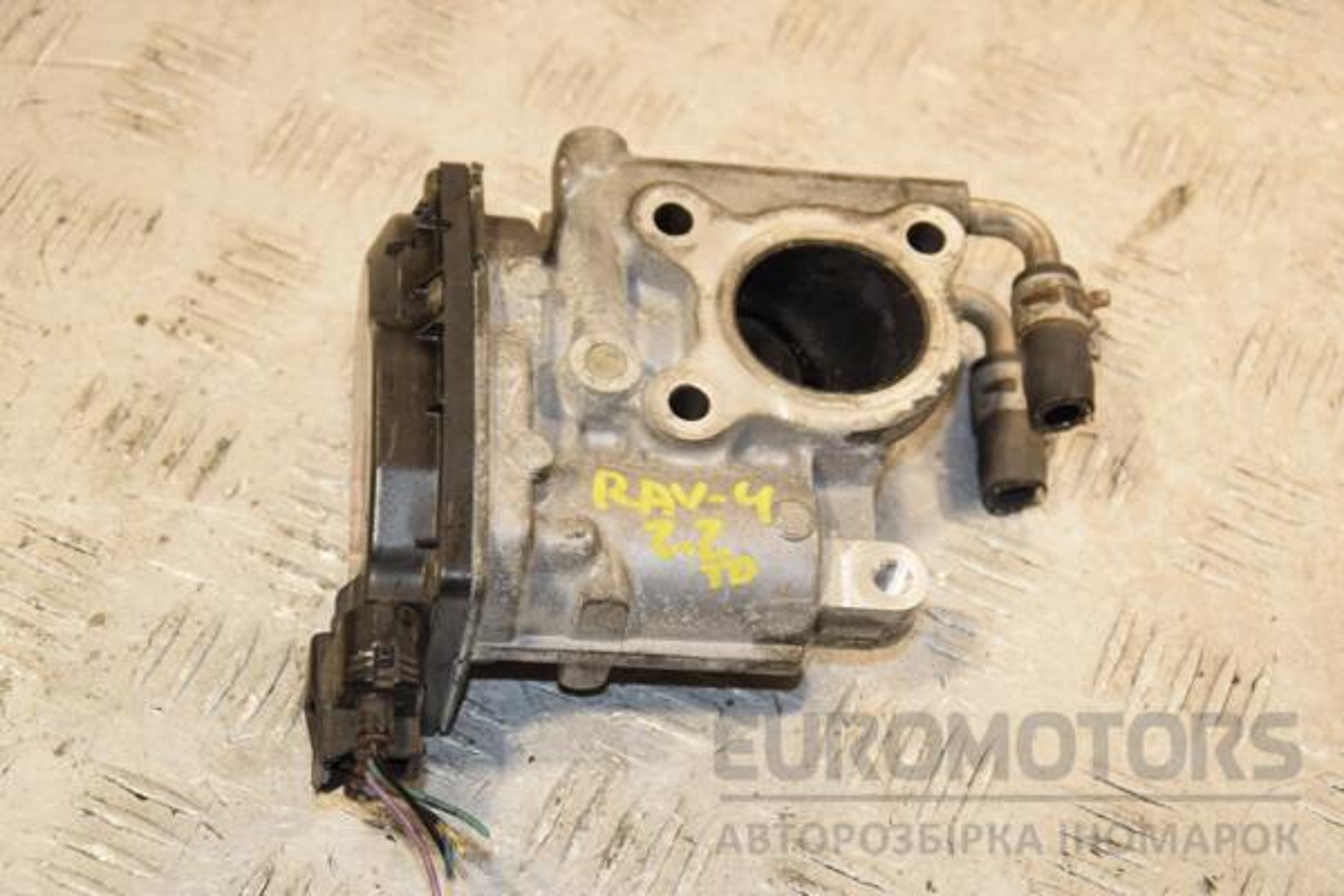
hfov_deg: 21.9
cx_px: 672
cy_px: 448
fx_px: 3472
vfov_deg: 14.7
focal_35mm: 93
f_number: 7.1
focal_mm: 62
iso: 800
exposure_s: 1/200
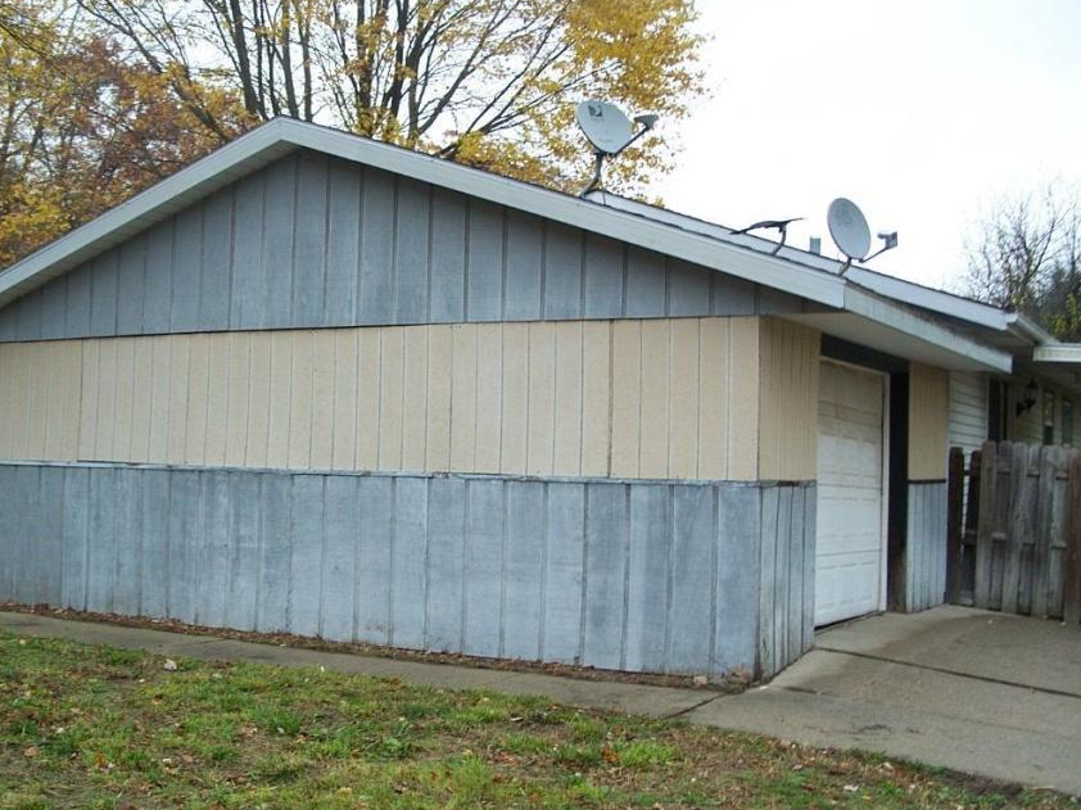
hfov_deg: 41.9
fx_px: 1405
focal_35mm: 45
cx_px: 442
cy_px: 438
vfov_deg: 32.2
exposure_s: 1/60
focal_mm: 7.8
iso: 64
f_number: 2.8
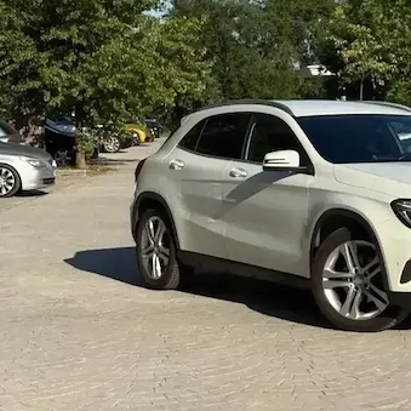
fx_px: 1343
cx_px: 355
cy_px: 76
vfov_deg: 17.2
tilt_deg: +1.6
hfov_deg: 17.2
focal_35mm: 100
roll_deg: -0.4
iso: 64
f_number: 1.78
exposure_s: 1/6024
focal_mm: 6.76
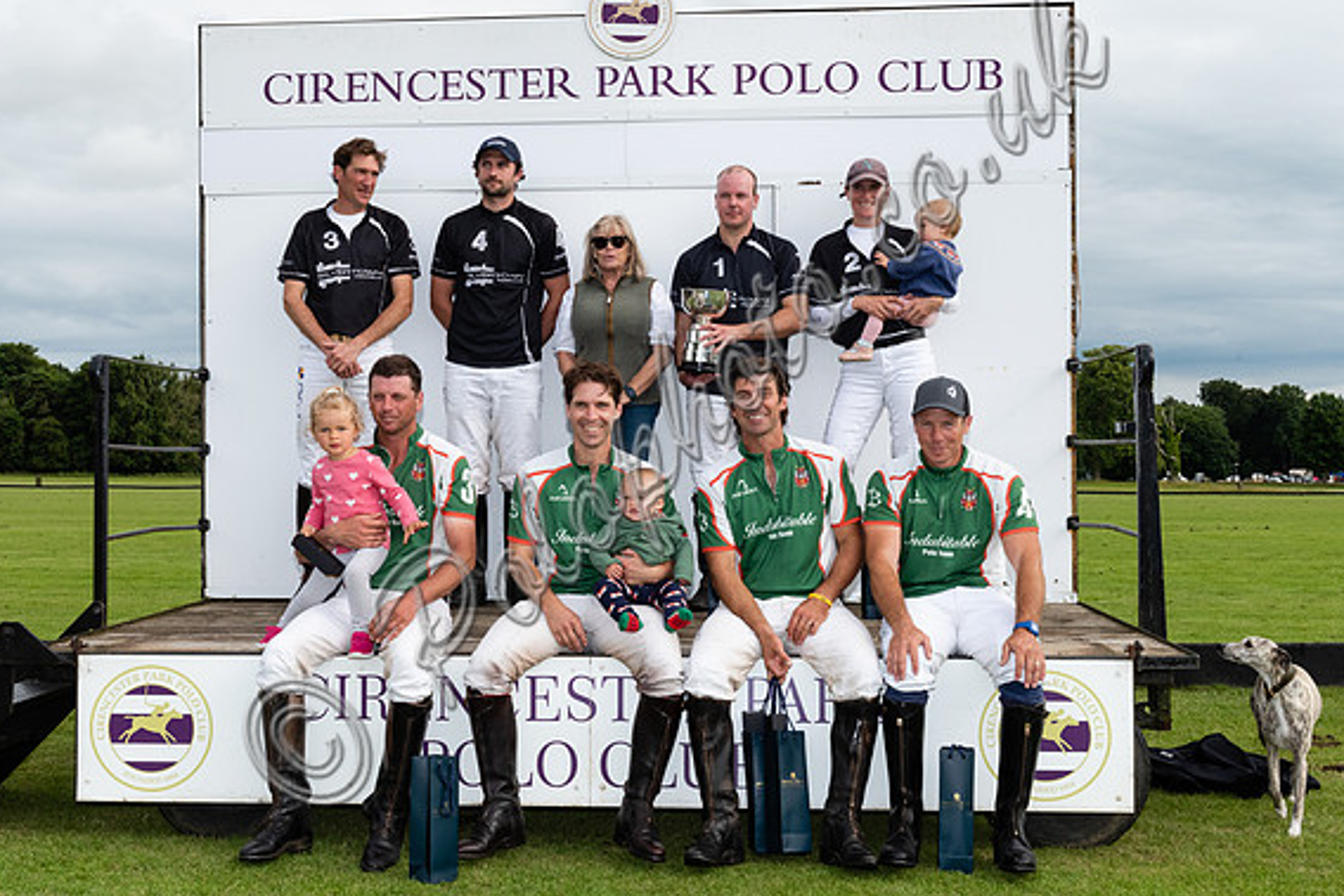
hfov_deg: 41.0
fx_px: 1792
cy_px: 438
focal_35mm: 48
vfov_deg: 28.1
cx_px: 588
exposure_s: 1/250
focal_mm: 38
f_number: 16
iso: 640
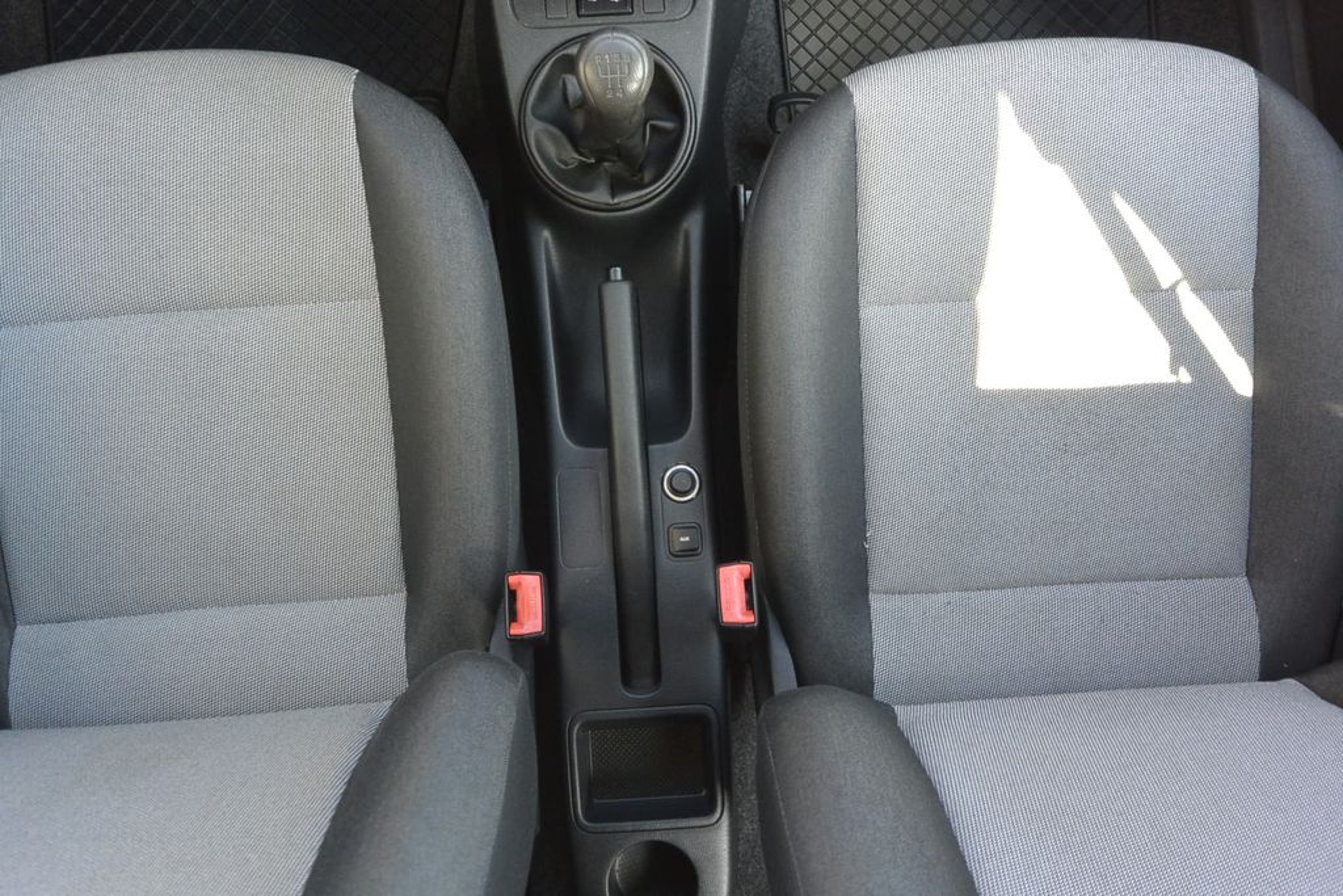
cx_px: 672
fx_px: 1082
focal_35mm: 29
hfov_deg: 63.7
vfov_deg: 45.0
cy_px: 448
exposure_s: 1/125
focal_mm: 11
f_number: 3.5
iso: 400
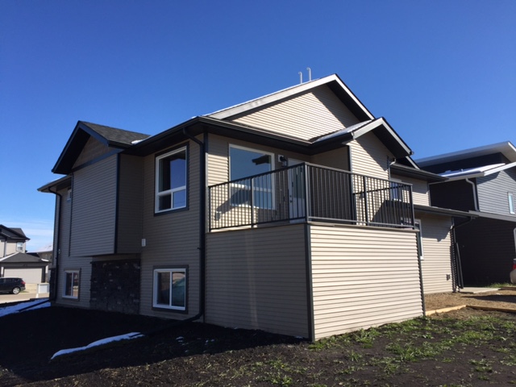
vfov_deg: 48.2
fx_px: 432
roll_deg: +1.5
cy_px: 194
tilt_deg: +9.6
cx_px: 258
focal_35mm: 29
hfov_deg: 61.7
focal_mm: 4.15
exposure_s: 1/2639
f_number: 2.2
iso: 32
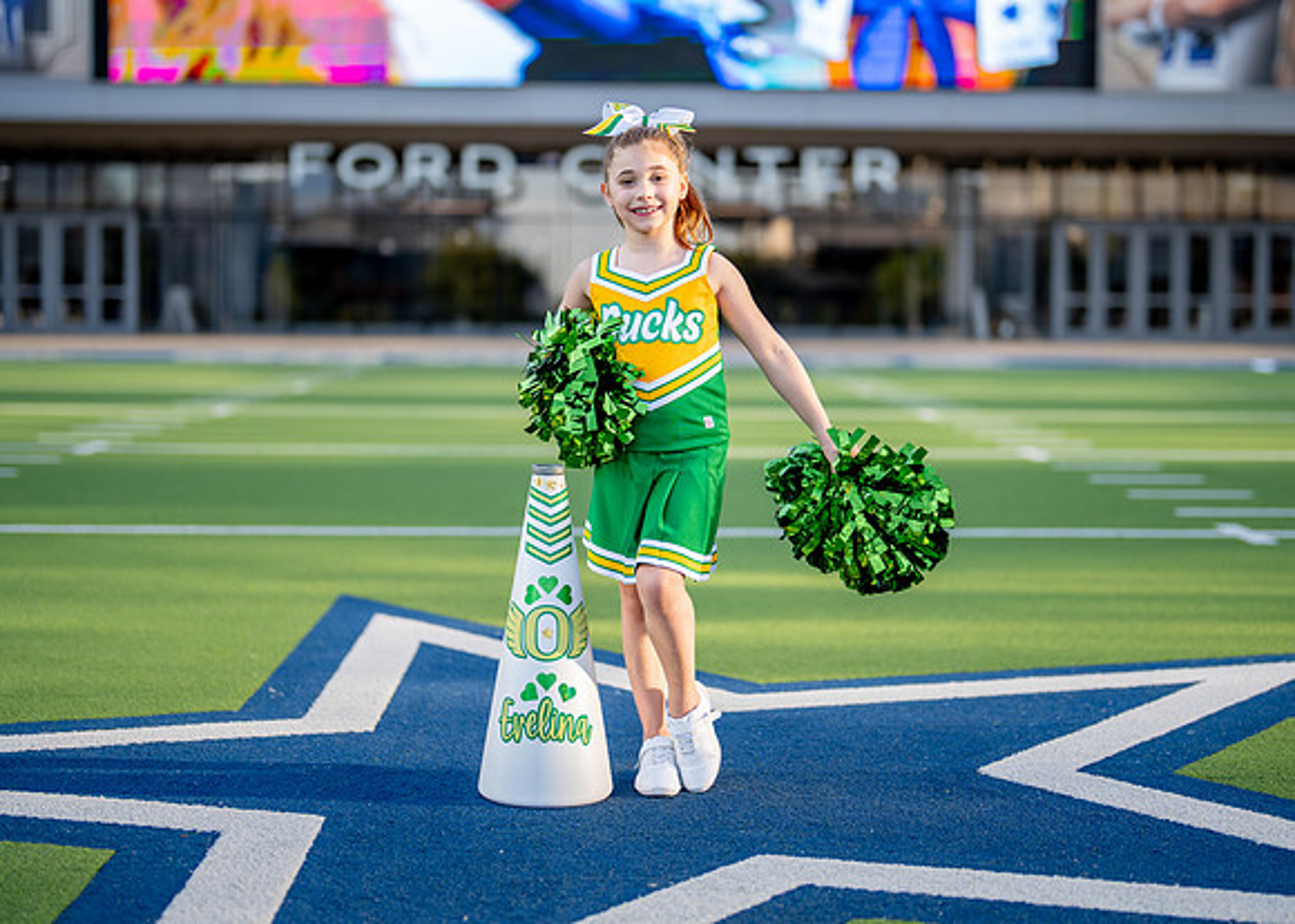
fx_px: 2274
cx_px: 658
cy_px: 432
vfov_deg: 23.0
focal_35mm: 62
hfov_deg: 31.8
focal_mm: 50
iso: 125
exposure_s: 1/2500
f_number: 1.2
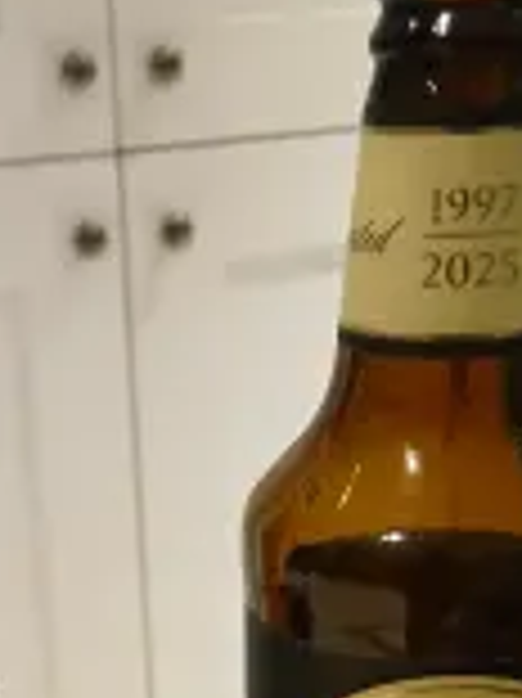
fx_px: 1349
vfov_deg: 26.7
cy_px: 766
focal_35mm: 67
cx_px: 144
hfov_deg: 21.7
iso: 250
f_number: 1.8
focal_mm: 3.98
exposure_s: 1/33.3
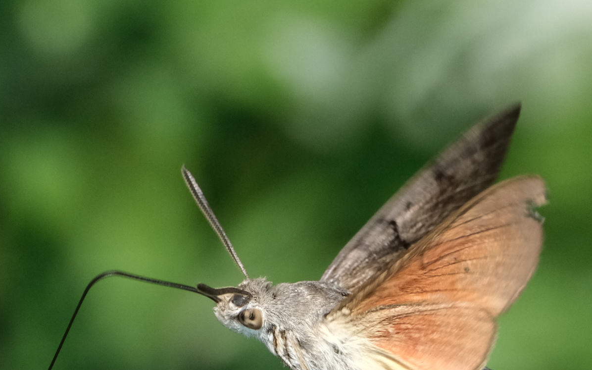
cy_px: 368
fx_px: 27842
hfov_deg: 1.2
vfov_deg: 0.8
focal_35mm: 1726
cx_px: 228
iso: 2000
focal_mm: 600
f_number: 8
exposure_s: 1/2000
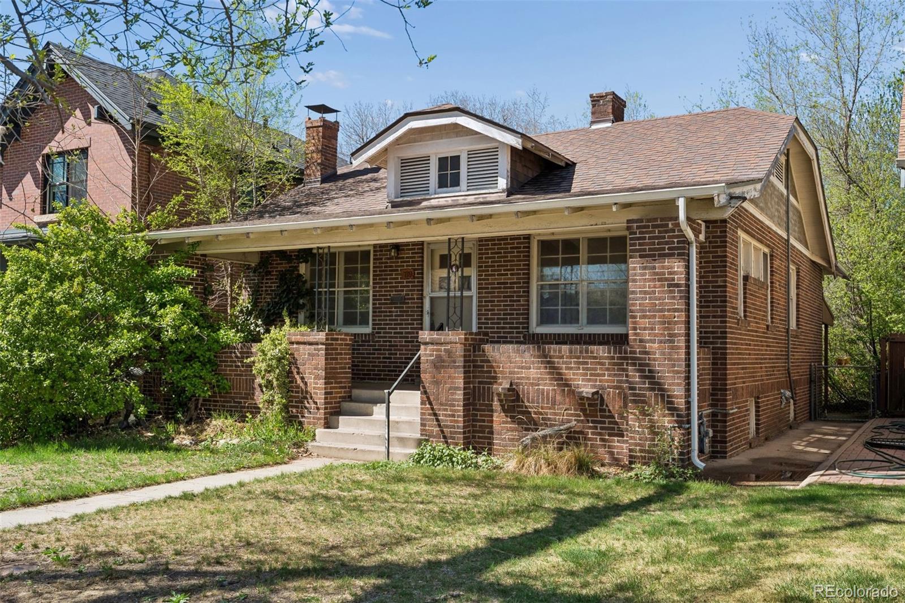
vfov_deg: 38.9
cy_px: 302
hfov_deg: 55.8
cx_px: 452
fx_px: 854
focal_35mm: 34
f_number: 9
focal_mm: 34
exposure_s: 1/500
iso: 400
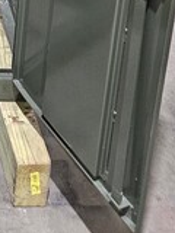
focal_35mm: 92
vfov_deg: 16.5
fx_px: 620
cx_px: -124
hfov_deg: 14.4
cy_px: -224
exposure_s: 1/24
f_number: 1.7
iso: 640
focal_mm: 6.3
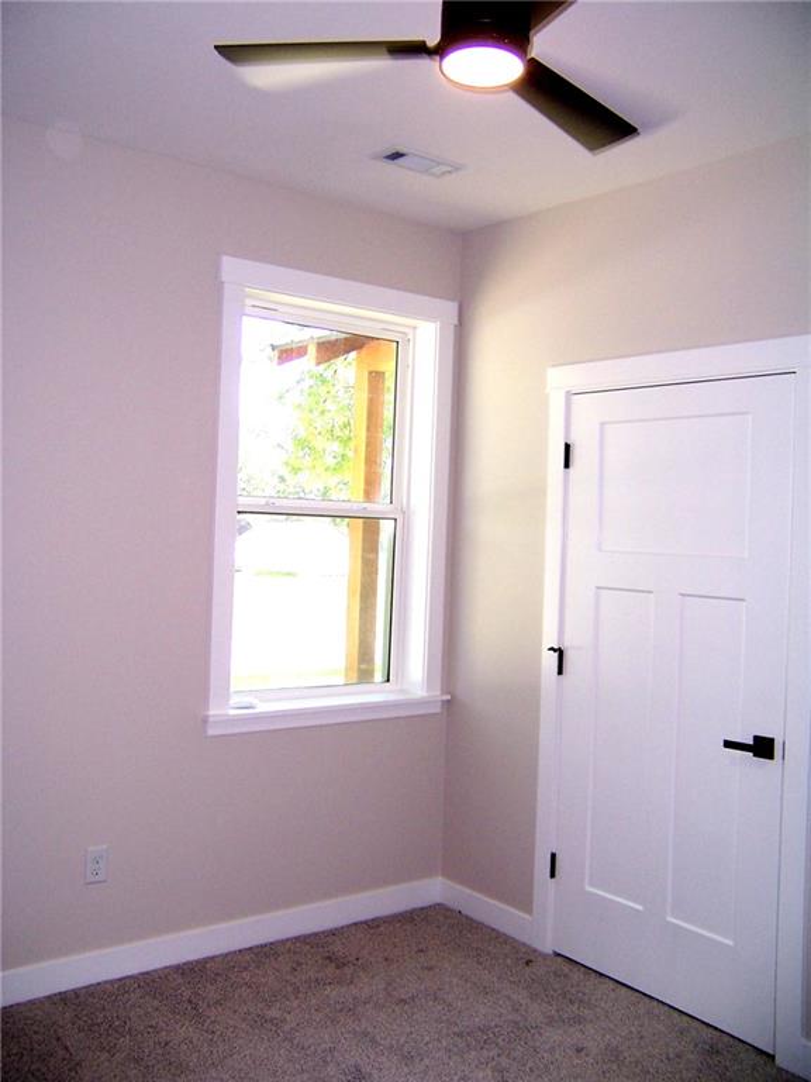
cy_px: 541
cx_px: 406
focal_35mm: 33
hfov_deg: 42.9
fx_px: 1031
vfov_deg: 55.4
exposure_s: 1/60
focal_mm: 5.5
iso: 140
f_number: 2.8
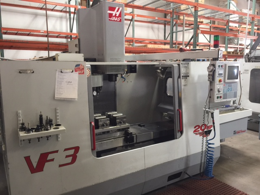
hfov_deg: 61.7
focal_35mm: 29
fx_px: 218
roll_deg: -0.2
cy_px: 98
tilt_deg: -7.1
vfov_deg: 48.2
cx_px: 130
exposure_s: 1/15
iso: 50
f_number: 2.2
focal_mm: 4.15
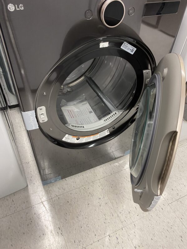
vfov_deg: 67.3
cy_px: 124
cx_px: 94
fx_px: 187
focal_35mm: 26
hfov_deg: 53.1
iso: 125
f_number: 1.8
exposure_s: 1/43
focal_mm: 4.25
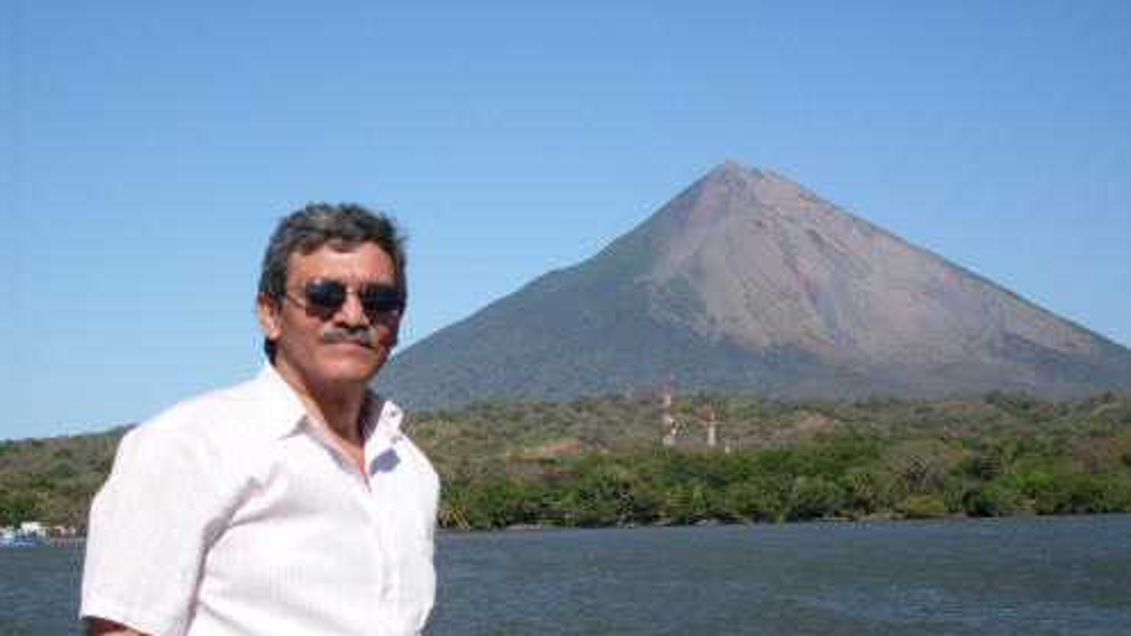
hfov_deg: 27.2
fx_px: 2339
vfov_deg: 15.5
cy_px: 391
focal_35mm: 78
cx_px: 566
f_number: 3.7
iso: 80
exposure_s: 1/1500
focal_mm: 11.7
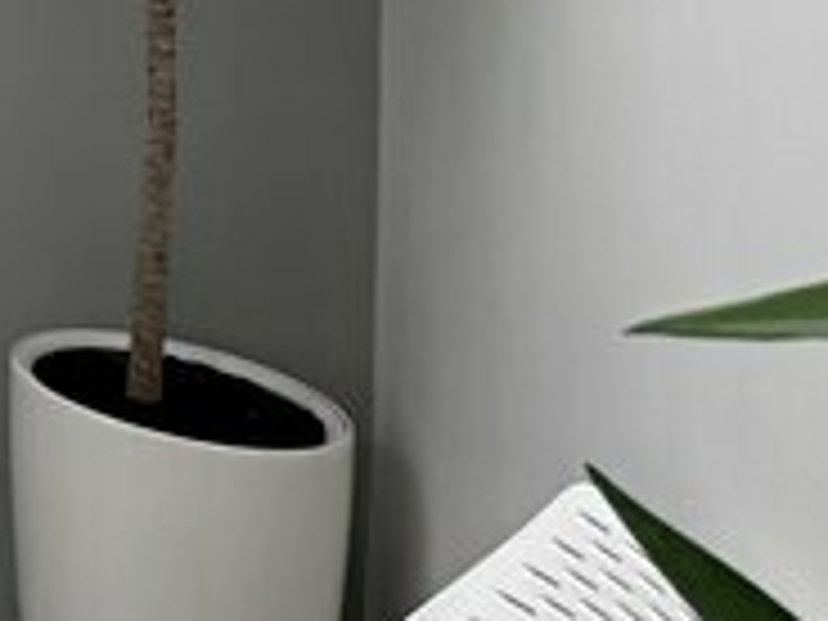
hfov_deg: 16.3
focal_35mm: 73
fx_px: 1746
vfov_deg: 17.6
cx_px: -1026
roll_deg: -0.8
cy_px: -369
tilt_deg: -1.3
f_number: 2.2
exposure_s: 1/100
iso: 200
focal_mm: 2.22
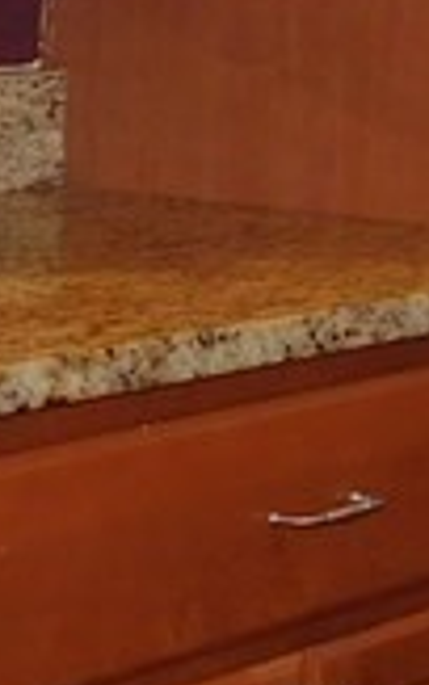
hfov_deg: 7.3
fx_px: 2860
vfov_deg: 13.4
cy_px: -59
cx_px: 1413
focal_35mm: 153
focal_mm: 4
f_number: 3
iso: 200
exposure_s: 1/30
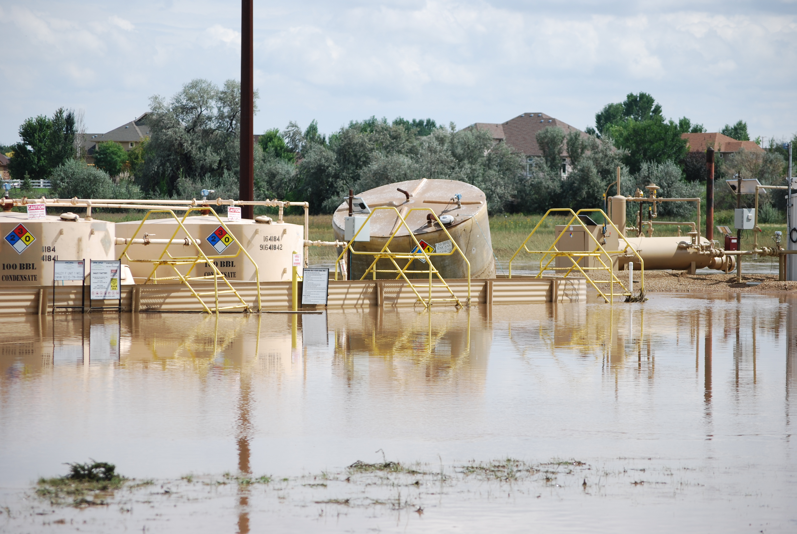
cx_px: 398
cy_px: 267
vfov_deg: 10.0
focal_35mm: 138
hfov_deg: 14.8
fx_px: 3059
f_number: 5.6
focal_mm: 92
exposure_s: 1/500
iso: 100
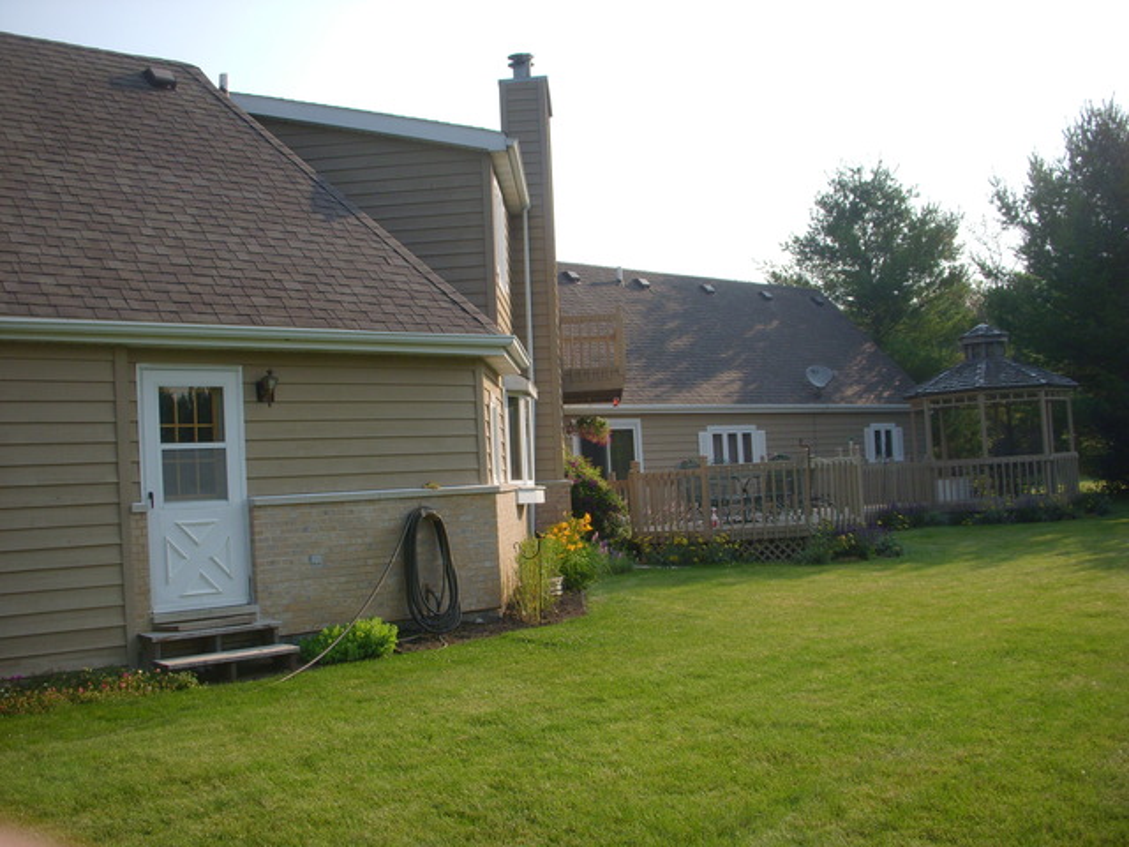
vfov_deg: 37.7
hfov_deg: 49.0
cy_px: 424
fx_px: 1239
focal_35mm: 38
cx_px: 564
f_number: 3.3
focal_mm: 6.3
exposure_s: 1/800
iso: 100
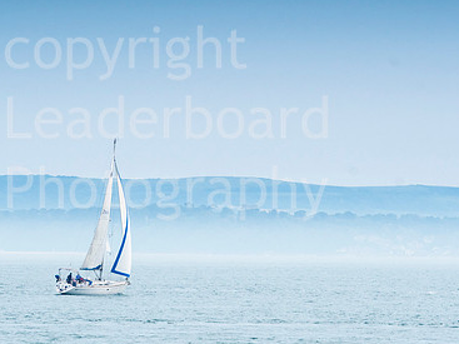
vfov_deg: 2.5
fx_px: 7860
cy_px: 129
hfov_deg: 3.3
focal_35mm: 593
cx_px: 169
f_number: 8
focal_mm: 260
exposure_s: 1/1250
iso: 500
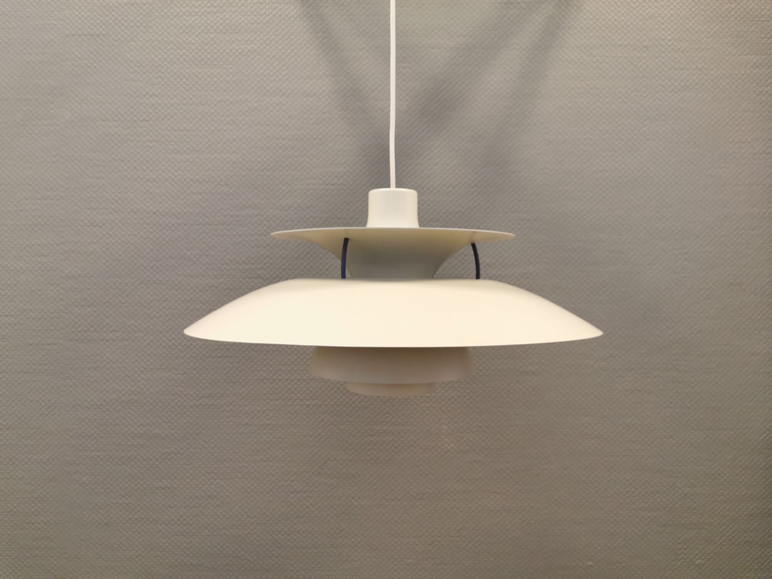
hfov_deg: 65.3
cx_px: 386
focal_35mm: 27
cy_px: 290
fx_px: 602
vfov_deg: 51.4
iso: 160
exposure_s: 1/50
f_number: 1.6
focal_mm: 5.56
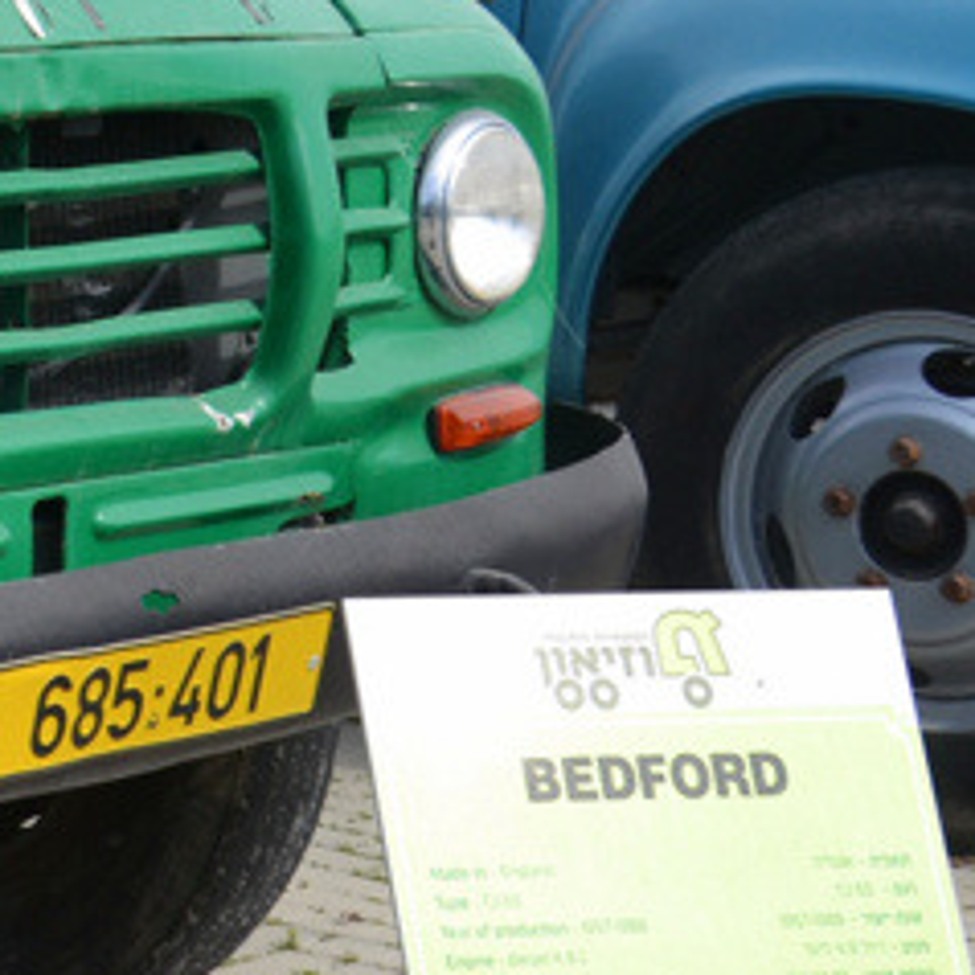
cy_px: 82
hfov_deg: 10.6
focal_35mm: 154
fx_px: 4907
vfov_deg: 11.3
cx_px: -787
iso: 100
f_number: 7.1
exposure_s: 1/200
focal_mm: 24
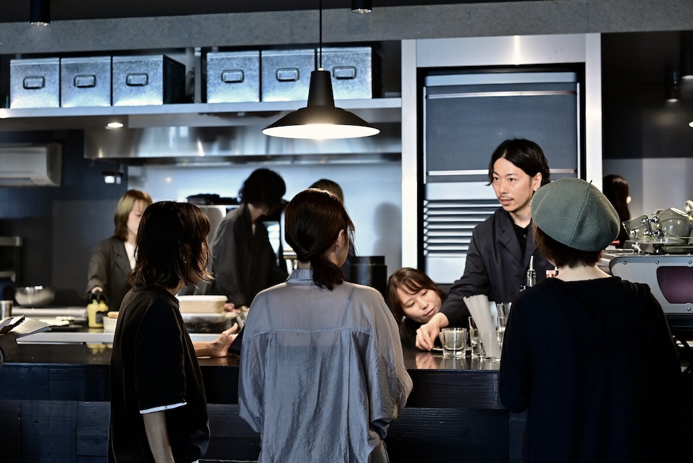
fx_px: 1155
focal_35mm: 60
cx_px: 346
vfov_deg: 22.6
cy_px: 232
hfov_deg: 33.4
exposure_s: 1/400
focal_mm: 60
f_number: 4.5
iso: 6400
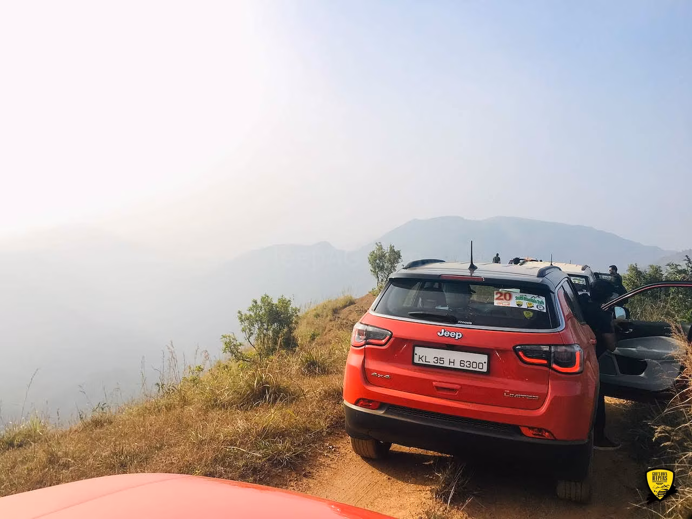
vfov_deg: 48.2
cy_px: 260
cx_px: 346
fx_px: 580
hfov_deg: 61.7
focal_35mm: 29
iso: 25
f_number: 2.2
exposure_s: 1/999
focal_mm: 4.15
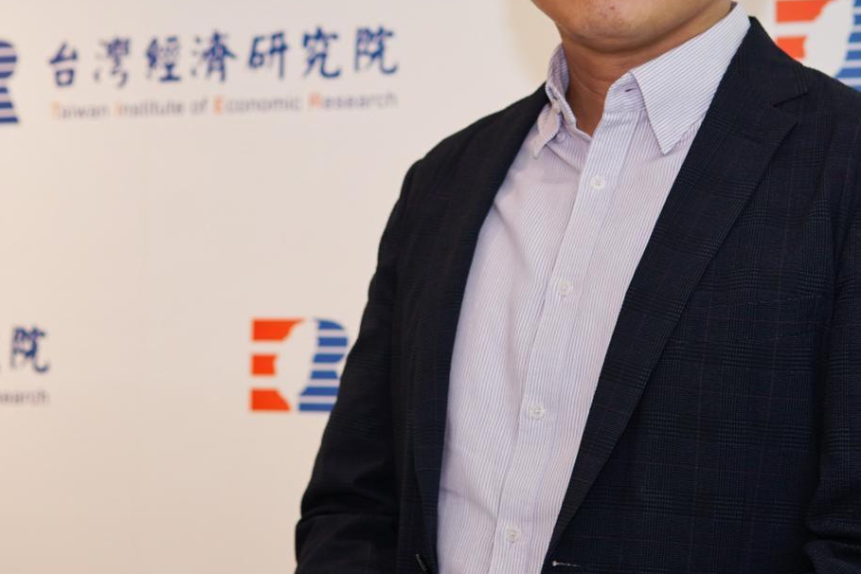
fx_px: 2368
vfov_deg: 13.8
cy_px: 119
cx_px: 445
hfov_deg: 20.6
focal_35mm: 99
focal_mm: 30
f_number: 2.5
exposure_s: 1/60
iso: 100
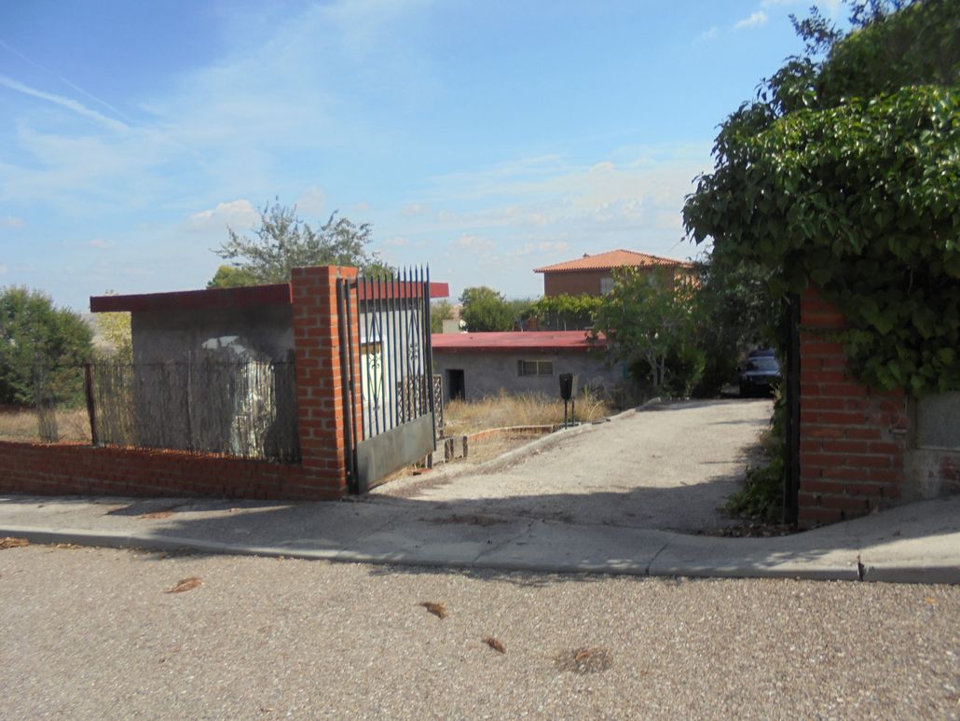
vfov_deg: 53.1
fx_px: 721
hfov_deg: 67.3
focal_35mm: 26
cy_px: 360
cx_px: 480
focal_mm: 4.6
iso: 100
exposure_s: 1/100
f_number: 11.5
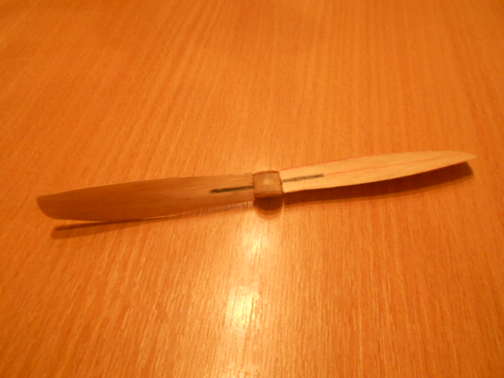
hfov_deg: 67.3
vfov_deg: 53.1
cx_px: 252
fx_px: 379
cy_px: 189
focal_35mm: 26
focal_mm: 4.6
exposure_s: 1/10
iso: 400
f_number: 3.2
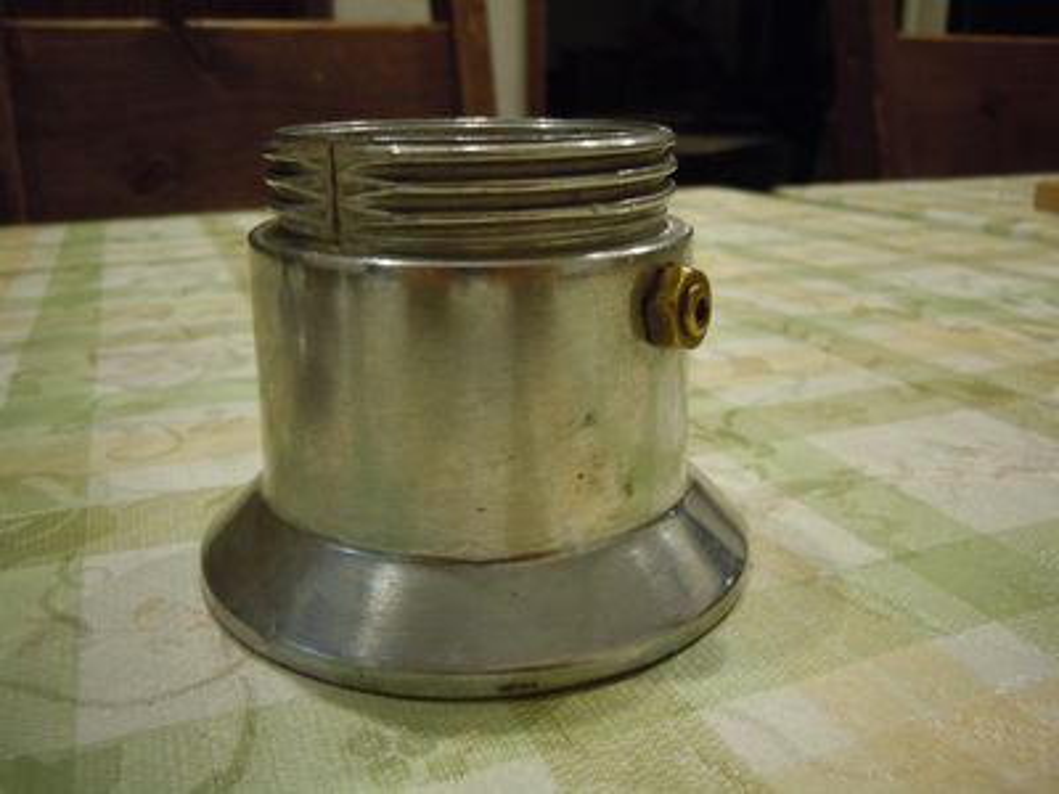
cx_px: 530
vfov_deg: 42.9
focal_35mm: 33
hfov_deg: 55.4
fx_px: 1010
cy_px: 397
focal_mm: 5.9
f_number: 4
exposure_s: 1/10
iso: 400
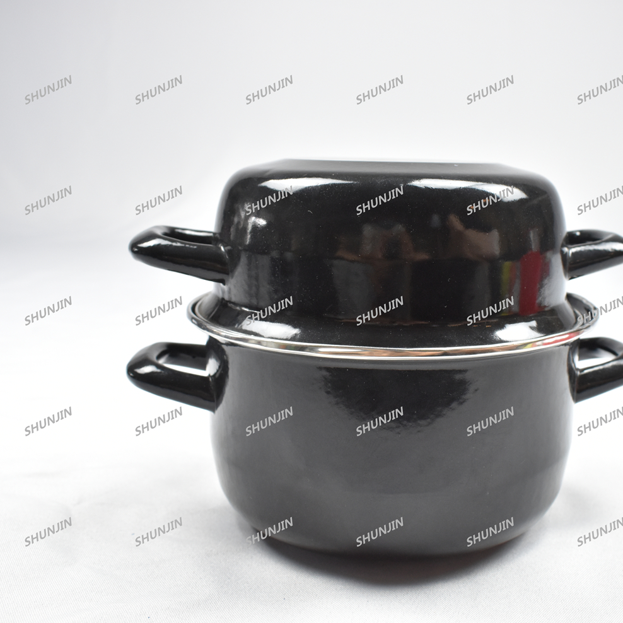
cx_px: 378
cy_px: 312
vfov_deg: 41.3
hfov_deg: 41.0
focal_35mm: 41
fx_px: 828
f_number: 5.6
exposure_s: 1/60
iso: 800
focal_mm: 21
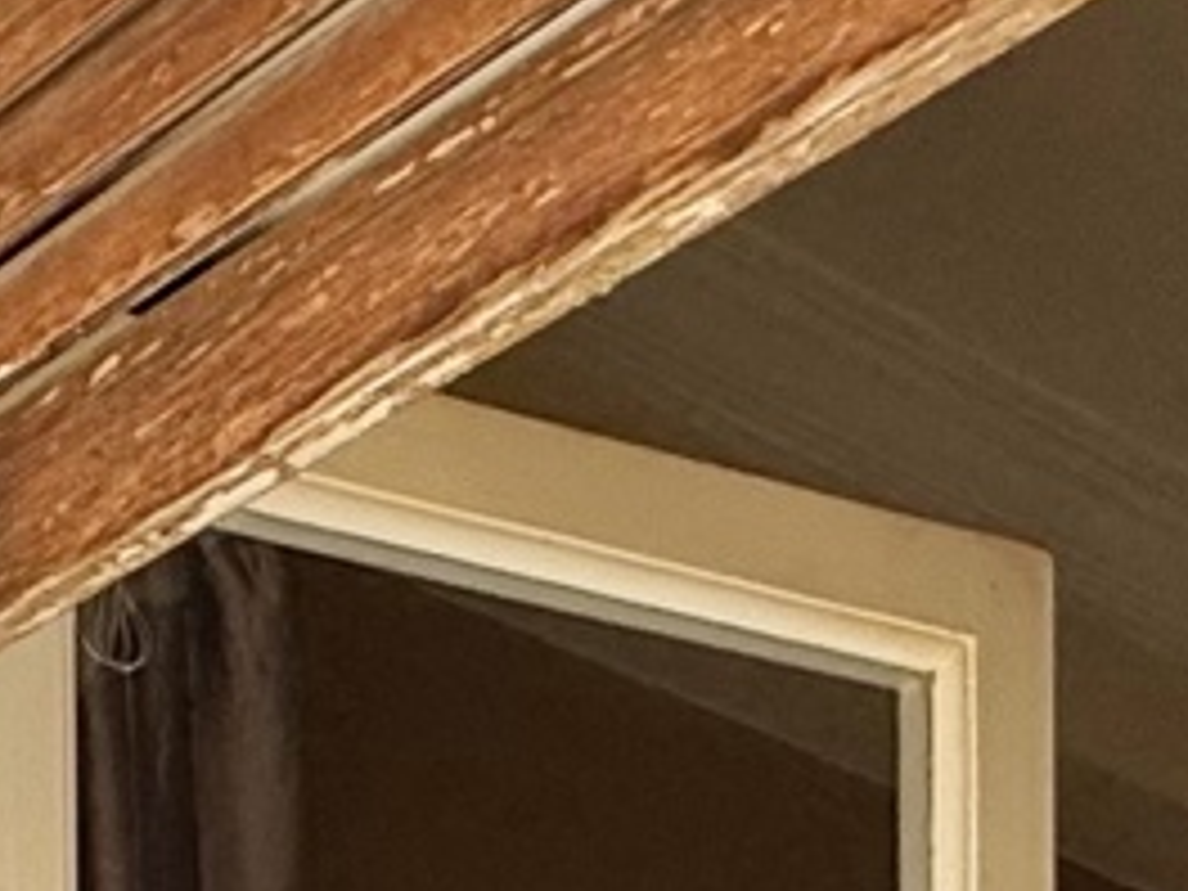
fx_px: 3501
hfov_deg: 17.2
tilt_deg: +0.7
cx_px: -652
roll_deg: -0.4
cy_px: 2416
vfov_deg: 11.1
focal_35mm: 102
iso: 50
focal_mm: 2.22
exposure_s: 1/531
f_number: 2.2
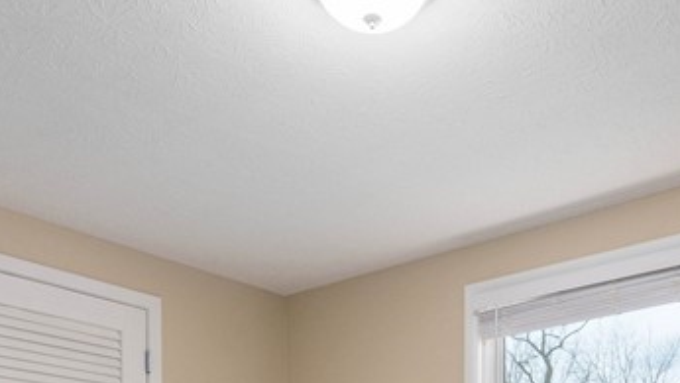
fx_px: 830
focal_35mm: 46
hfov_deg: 44.4
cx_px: 388
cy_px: 553
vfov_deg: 22.1
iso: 200
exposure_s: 1/60
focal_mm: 14
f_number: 9
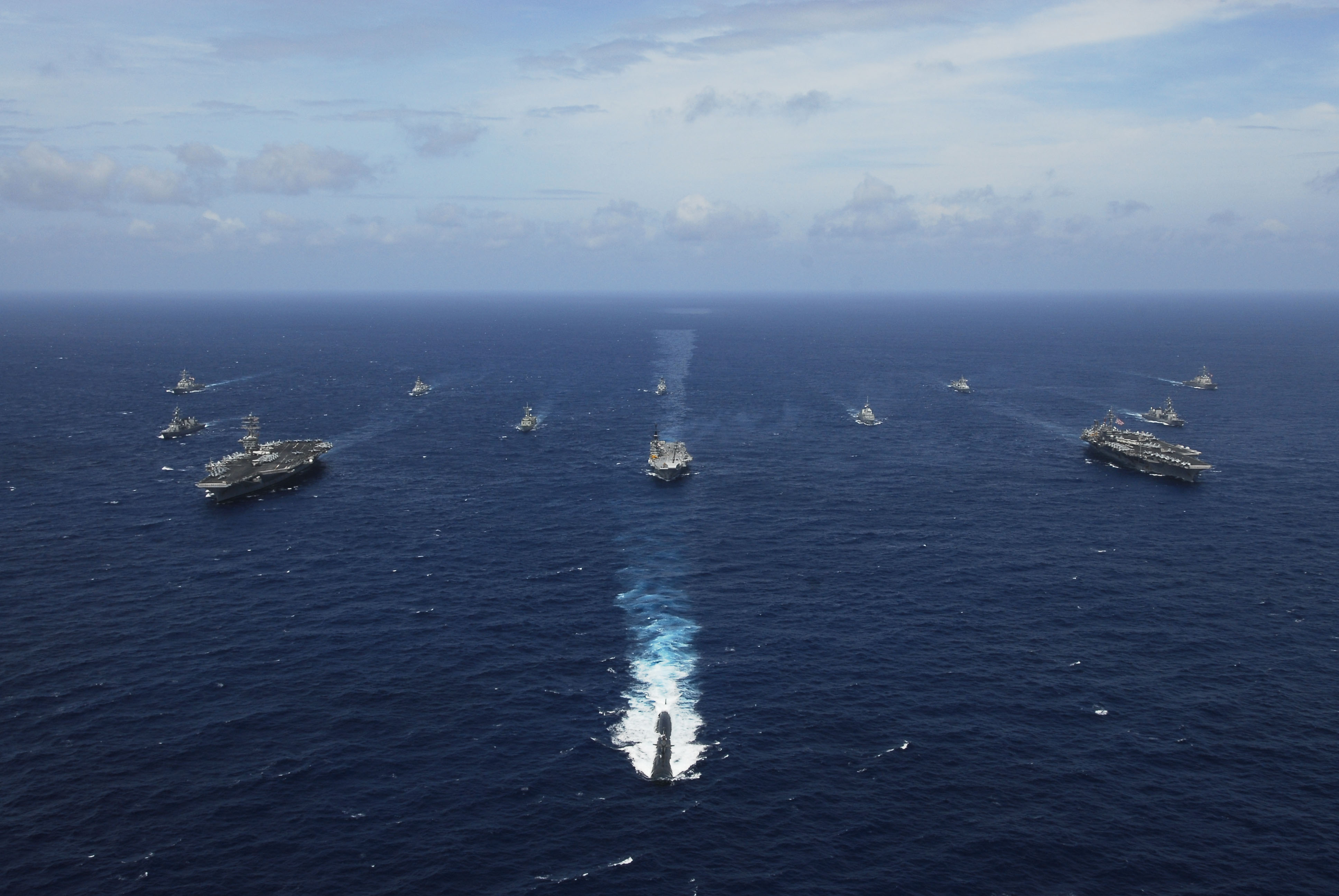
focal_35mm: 36
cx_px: 670
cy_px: 448
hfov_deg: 53.1
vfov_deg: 37.0
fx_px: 1341
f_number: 10
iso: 200
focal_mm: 24
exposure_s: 1/400
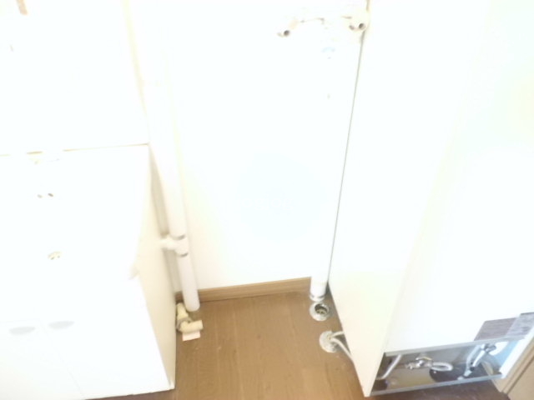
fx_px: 401
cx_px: 267
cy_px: 200
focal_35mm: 26
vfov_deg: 53.1
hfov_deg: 67.3
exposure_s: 1/10
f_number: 2.8
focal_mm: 4.7
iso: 400
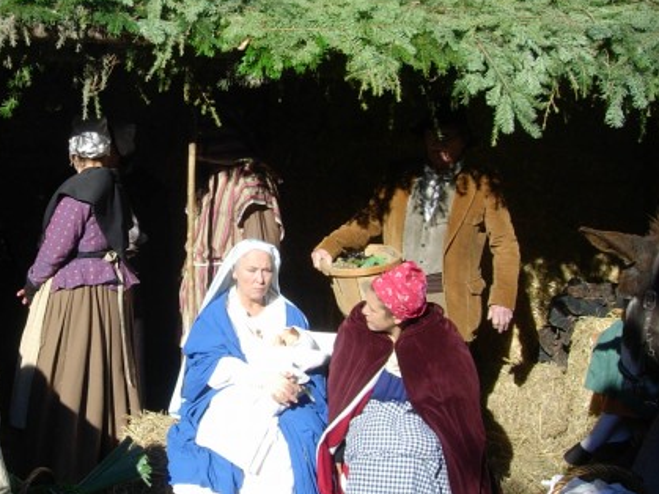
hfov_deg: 32.6
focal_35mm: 58
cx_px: 165
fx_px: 1104
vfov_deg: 25.2
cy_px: 233
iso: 64
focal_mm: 7.8
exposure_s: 1/384
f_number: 4.8
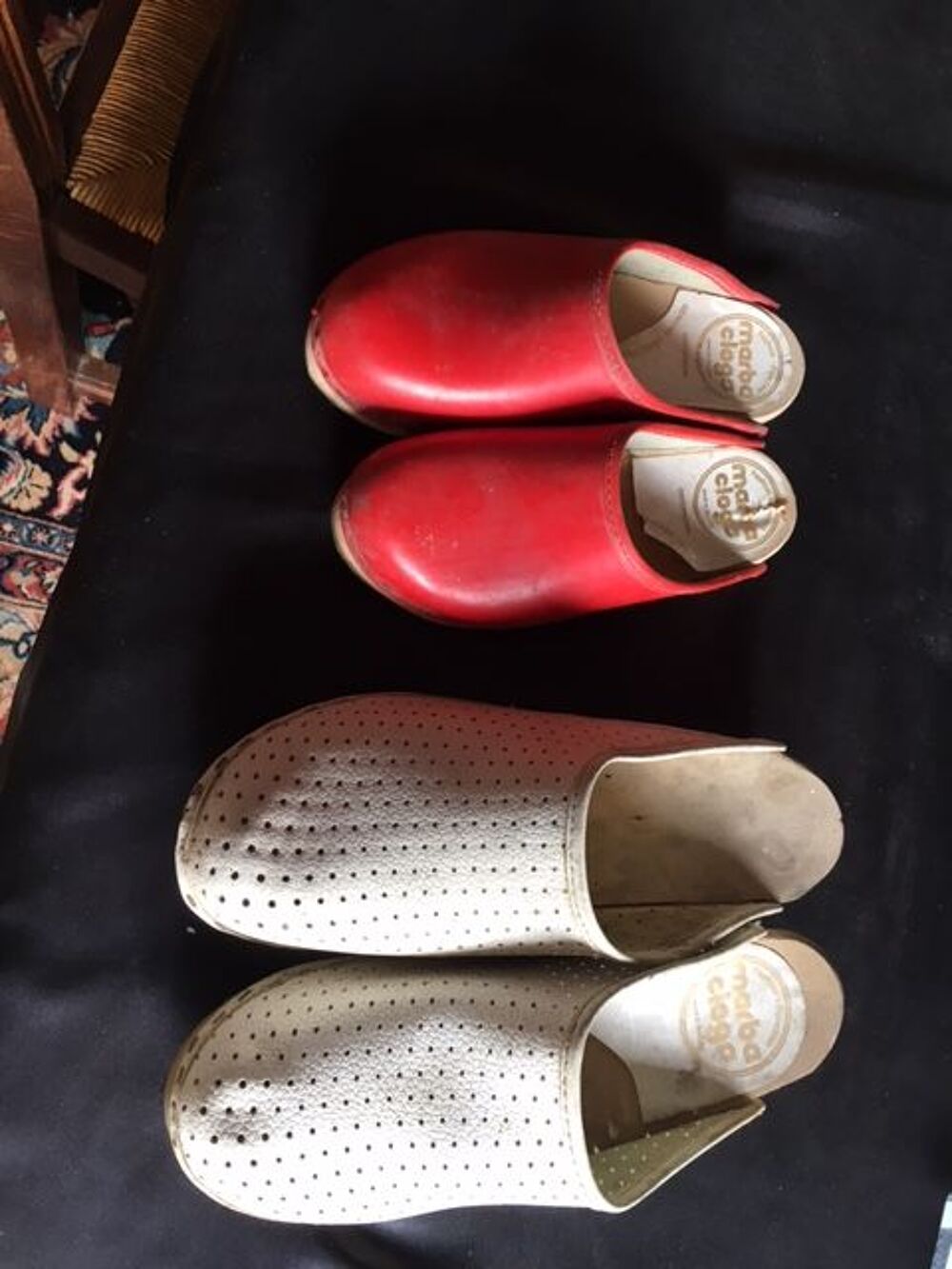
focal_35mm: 29
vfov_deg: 61.7
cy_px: 634
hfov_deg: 48.2
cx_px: 476
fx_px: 1063
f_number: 2.2
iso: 40
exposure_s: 1/33
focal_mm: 4.15
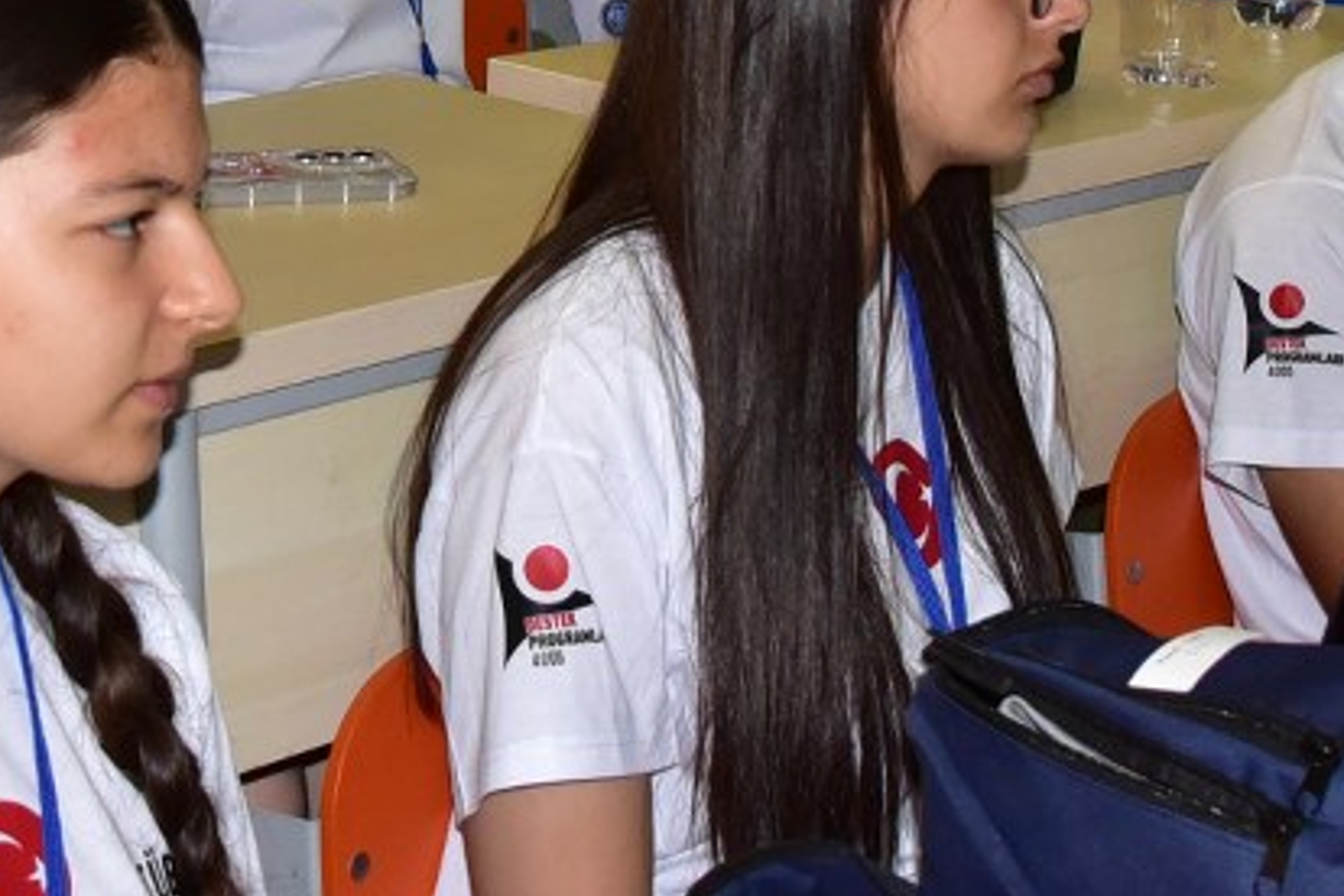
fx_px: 3509
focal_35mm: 94
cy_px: -571
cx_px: 243
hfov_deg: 21.4
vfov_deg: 13.4
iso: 2500
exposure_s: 1/200
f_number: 6.3
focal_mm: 24
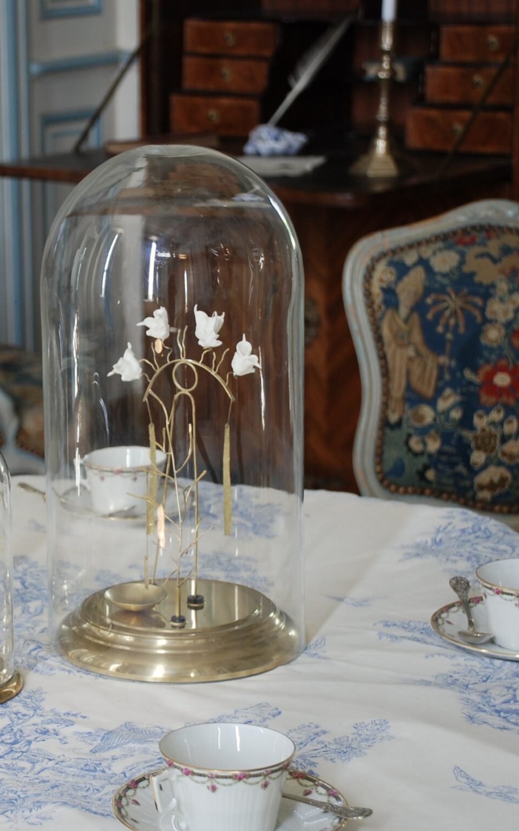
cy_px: 467
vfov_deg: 18.4
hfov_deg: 11.5
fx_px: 2558
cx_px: 38
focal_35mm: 113
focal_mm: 44
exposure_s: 1/15
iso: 250
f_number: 4.8
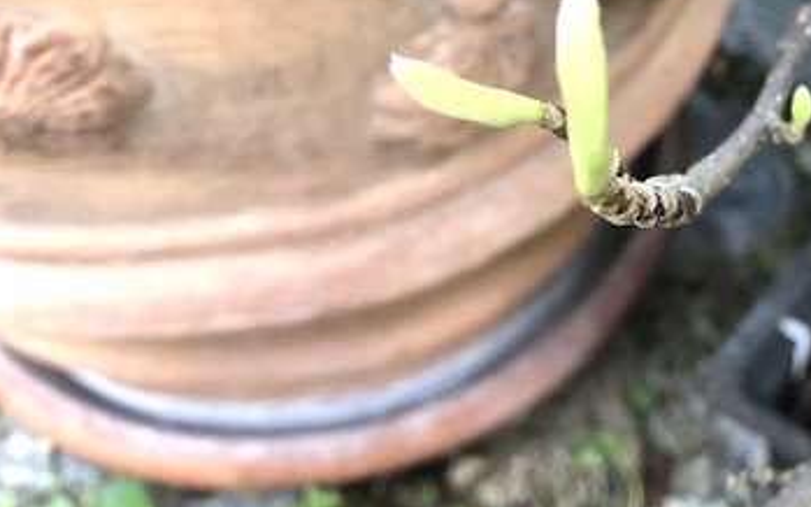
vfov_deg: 24.6
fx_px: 1127
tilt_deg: -40.4
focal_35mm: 51
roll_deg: -0.2
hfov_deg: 38.6
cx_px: 600
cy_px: 47
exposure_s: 1/30
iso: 32
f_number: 1.8
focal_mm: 3.99
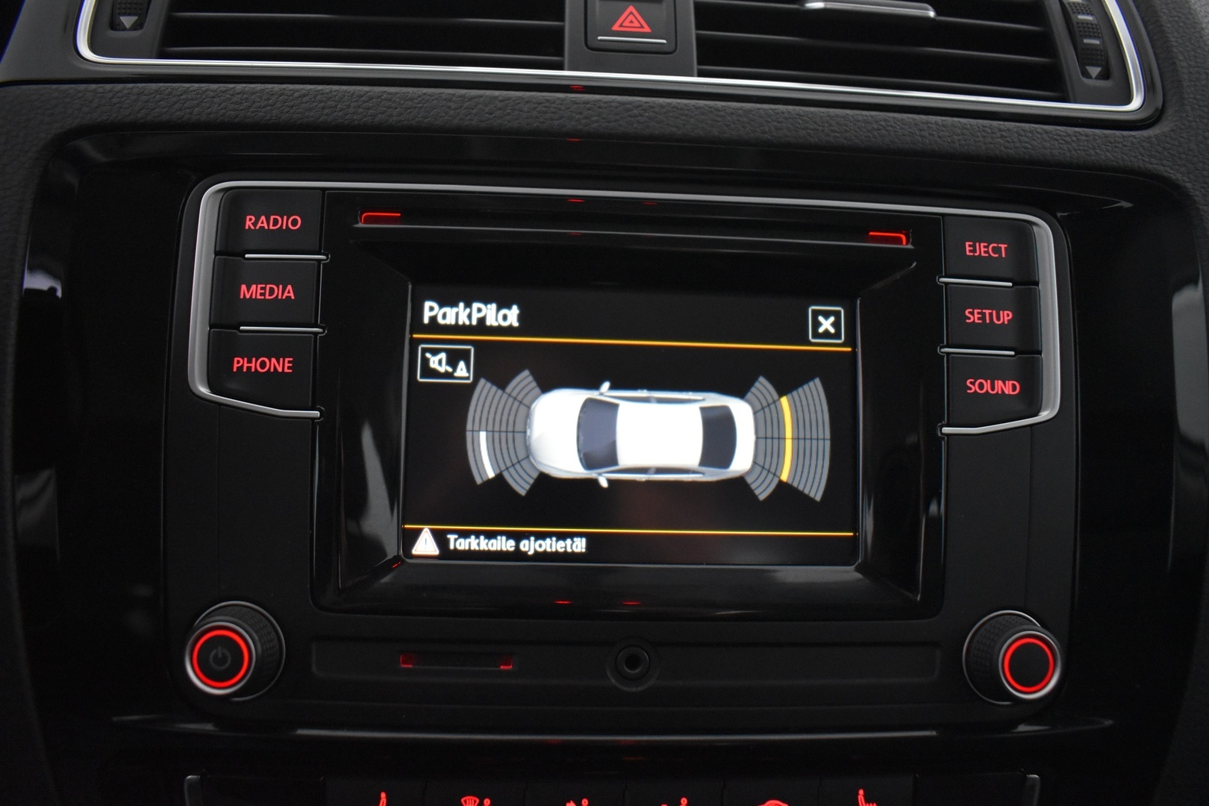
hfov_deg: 67.4
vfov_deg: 47.9
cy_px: 403
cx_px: 604
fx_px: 907
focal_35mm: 27
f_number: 3.5
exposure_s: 1/45
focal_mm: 18
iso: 3200
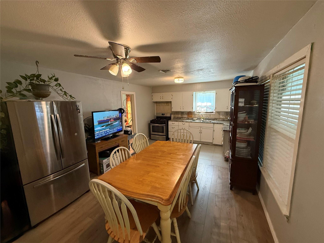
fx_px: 131
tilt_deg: -8.4
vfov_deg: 85.7
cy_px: 122
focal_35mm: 14
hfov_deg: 102.1
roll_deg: +0.9
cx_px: 162
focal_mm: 2.22
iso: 400
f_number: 2.2
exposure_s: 1/60
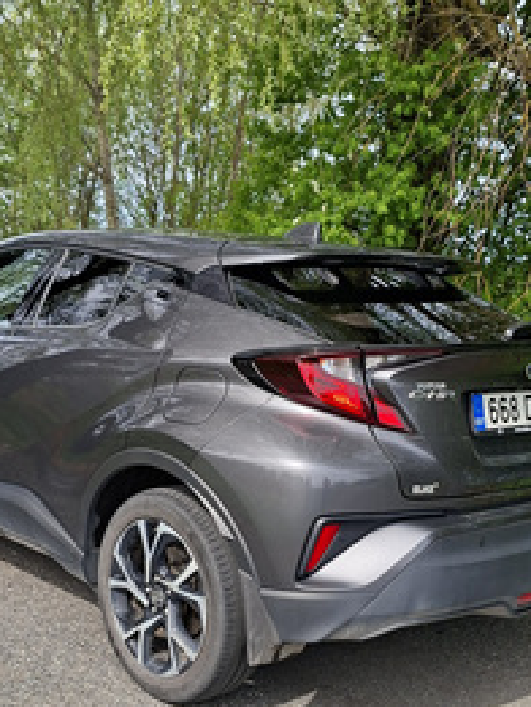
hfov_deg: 32.8
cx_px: 202
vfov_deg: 42.5
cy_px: 450
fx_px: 899
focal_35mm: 44
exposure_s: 1/1122
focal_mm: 5.54
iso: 50
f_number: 1.8
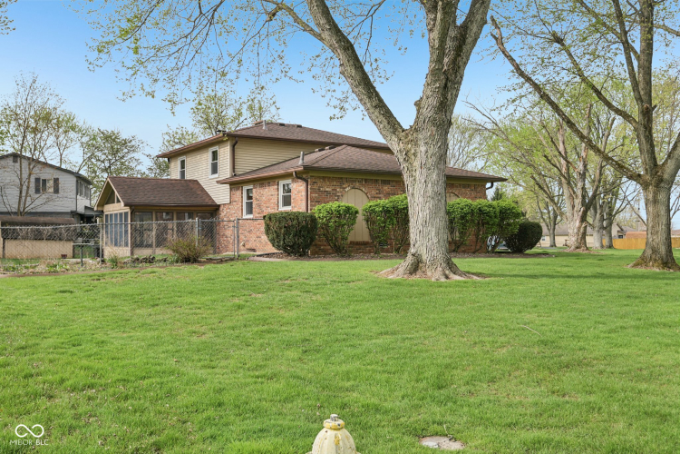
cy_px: 227
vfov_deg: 37.9
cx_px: 340
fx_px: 661
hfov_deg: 54.4
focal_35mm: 35
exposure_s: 1/160
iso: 100
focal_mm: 35
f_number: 8
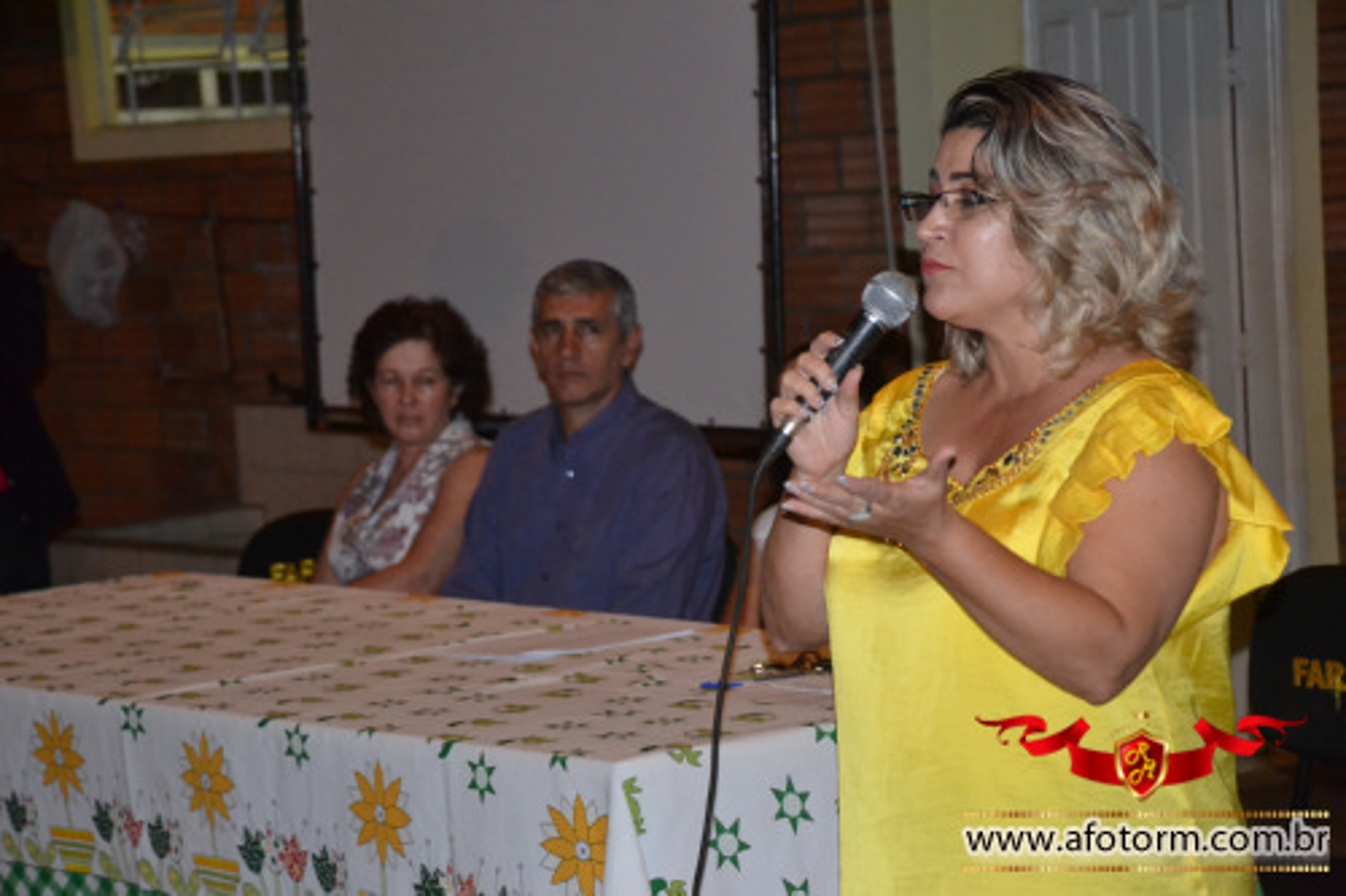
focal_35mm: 99
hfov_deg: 20.6
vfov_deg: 13.8
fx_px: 3700
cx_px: 673
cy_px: 448
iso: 3200
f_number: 5.3
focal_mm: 66
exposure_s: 1/60
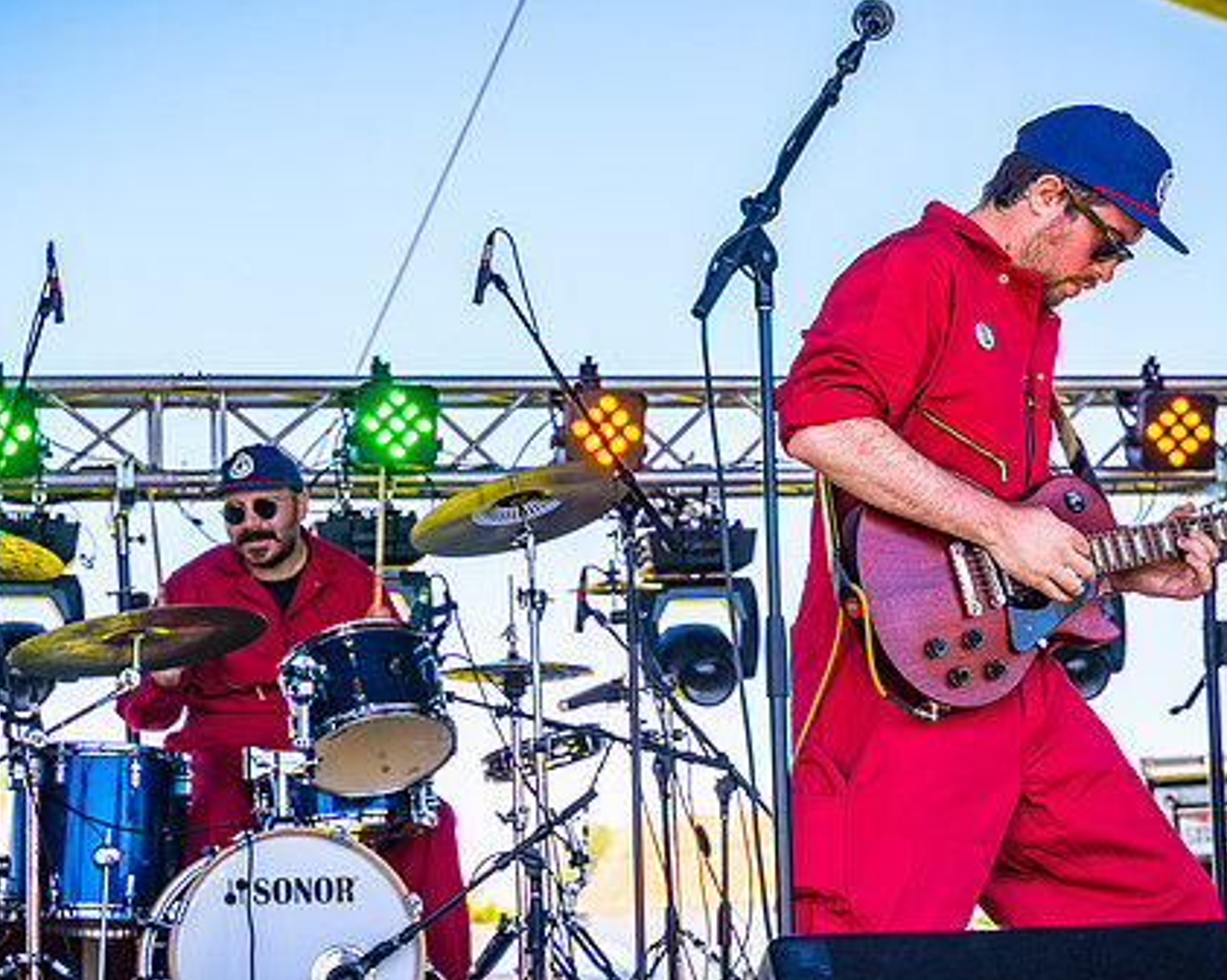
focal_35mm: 103
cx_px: 577
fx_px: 3737
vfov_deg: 14.9
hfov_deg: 18.6
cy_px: 472
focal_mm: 75
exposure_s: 1/160
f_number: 5.6
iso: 125
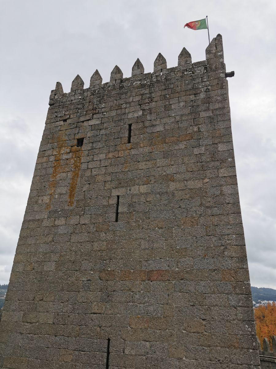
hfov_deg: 51.4
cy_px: 184
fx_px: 287
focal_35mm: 27
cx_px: 138
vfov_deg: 65.3
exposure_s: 1/2618
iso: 50
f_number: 1.6
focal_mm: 5.56
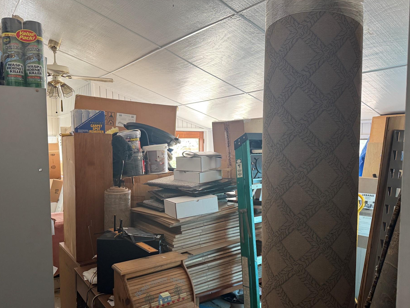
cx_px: 192
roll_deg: +0.8
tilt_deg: -3.7
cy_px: 167
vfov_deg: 51.3
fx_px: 320
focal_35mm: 27
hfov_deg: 65.3
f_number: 1.78
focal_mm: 6.76
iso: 200
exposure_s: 1/60
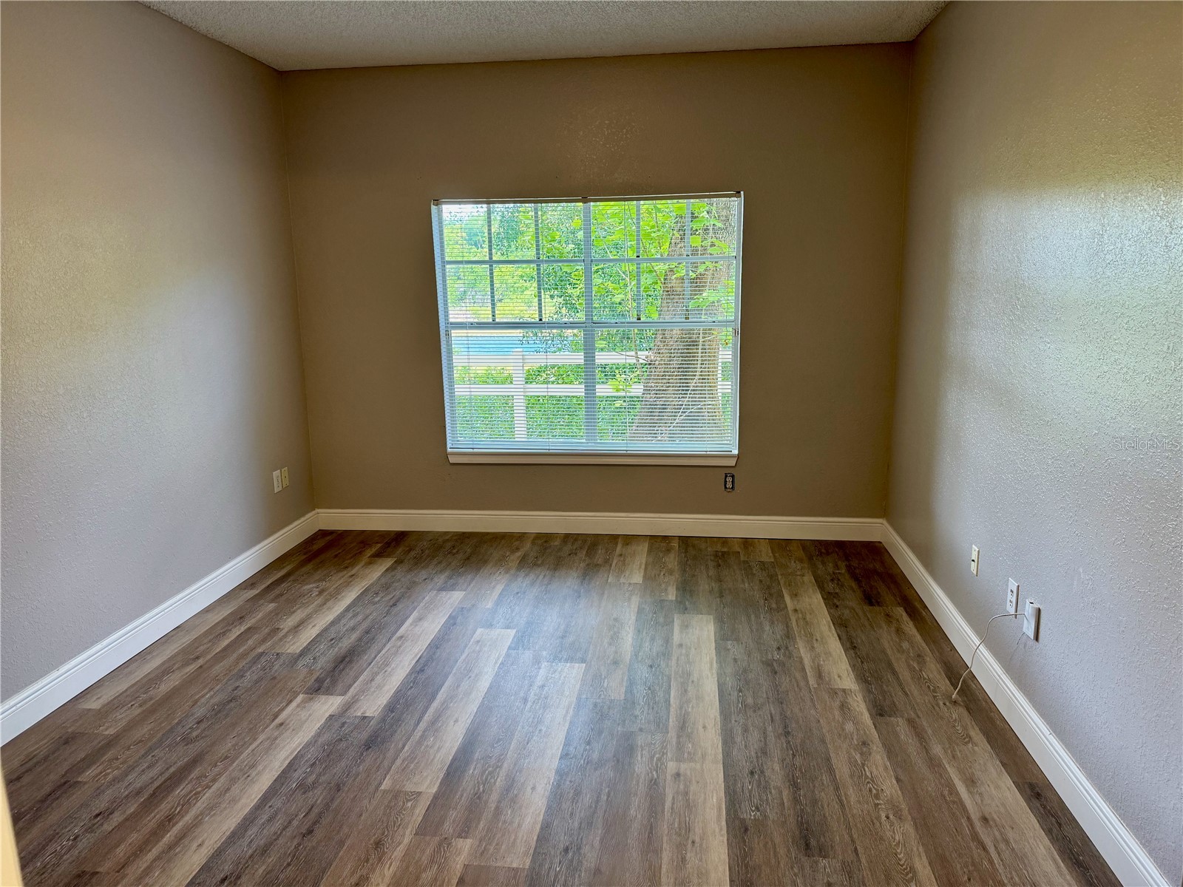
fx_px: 820
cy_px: 444
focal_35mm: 24
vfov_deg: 56.8
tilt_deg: -13.1
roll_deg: +0.8
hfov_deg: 71.6
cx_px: 592
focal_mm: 6.76
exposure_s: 1/120
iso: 160
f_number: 1.78
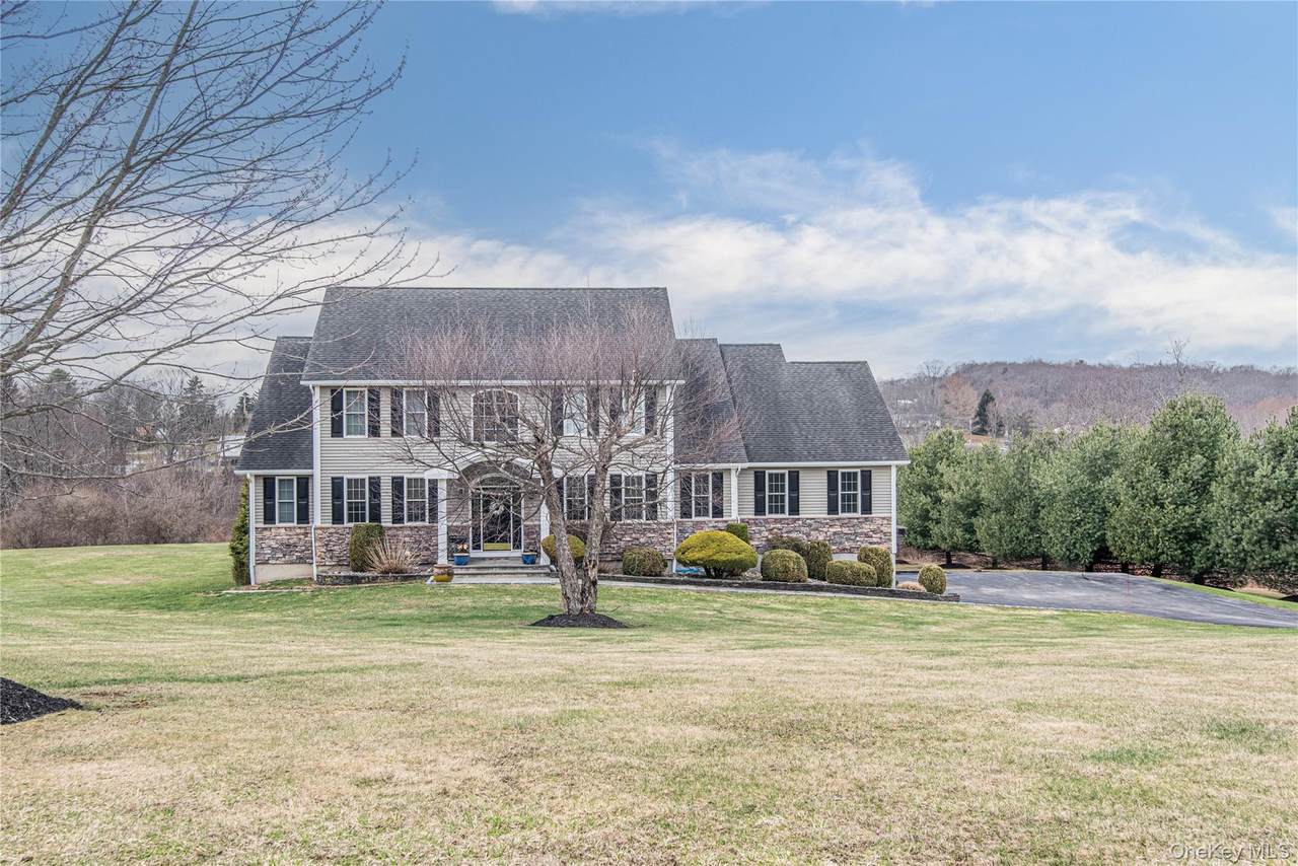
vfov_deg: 37.9
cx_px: 649
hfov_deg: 54.4
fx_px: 1262
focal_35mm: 35
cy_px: 433
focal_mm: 35
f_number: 11
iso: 320
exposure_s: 1/250
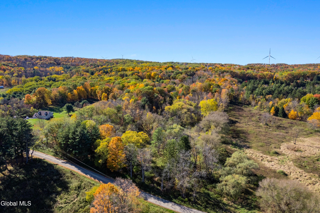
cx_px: 160
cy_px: 106
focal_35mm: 22
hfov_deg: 78.6
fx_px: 195
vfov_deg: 57.2
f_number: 2.8
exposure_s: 1/1600
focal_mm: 8.38
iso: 100
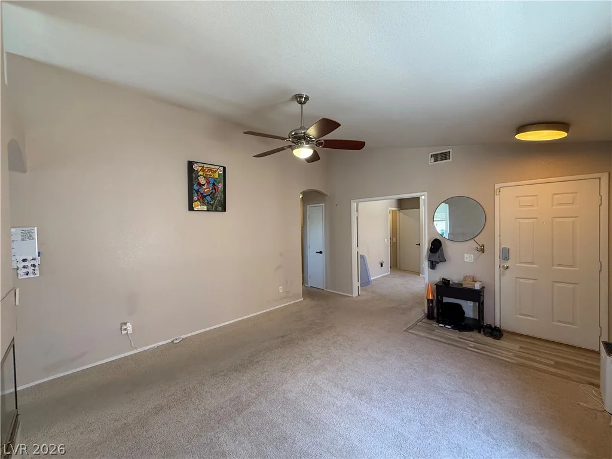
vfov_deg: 85.7
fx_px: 248
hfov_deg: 102.1
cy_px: 230
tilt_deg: -0.7
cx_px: 306
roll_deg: +0.8
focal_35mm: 14
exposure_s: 1/120
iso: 320
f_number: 2.2
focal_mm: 2.22
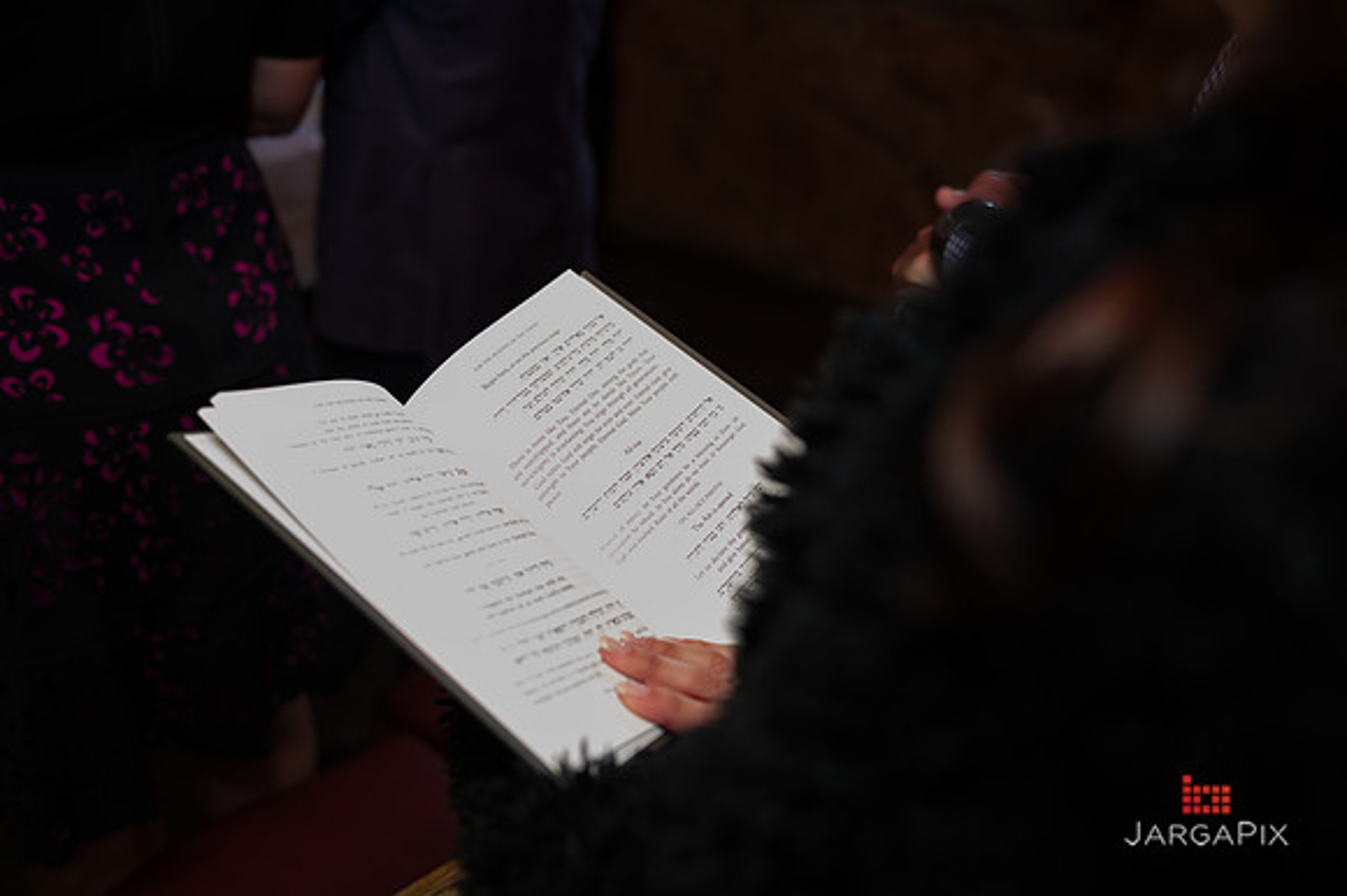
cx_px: 674
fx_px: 1212
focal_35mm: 32
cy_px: 448
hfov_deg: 58.1
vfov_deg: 40.6
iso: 1250
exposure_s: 1/200
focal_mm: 32
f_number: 3.2
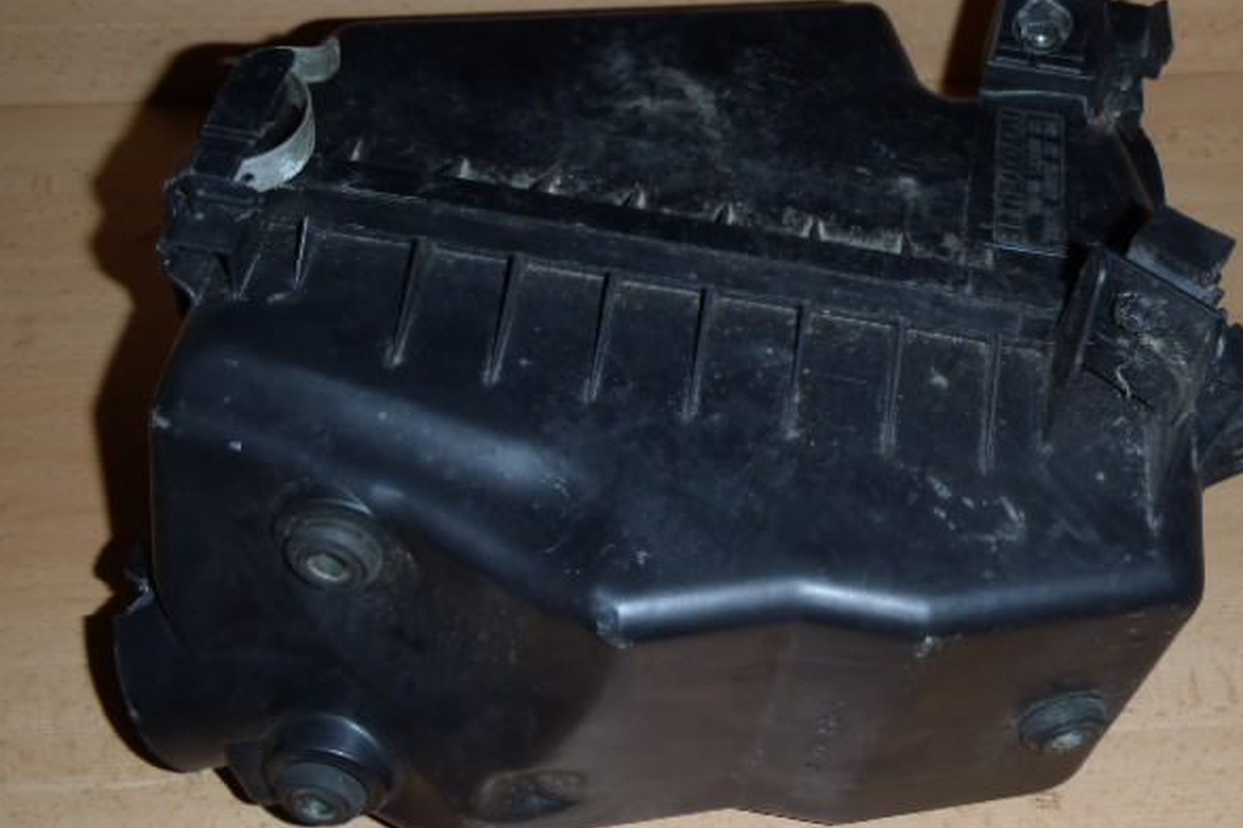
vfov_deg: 31.2
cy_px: 429
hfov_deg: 45.4
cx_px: 664
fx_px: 1485
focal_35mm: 43
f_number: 4.6
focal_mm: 6.83
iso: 100
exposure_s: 1/40
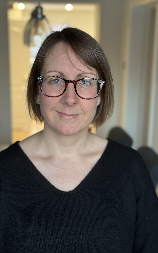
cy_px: 127
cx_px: 66
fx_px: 351
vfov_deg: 39.6
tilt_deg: -13.2
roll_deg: -0.5
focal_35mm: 51
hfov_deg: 25.3
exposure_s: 1/33
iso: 250
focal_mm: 6.76
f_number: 1.78
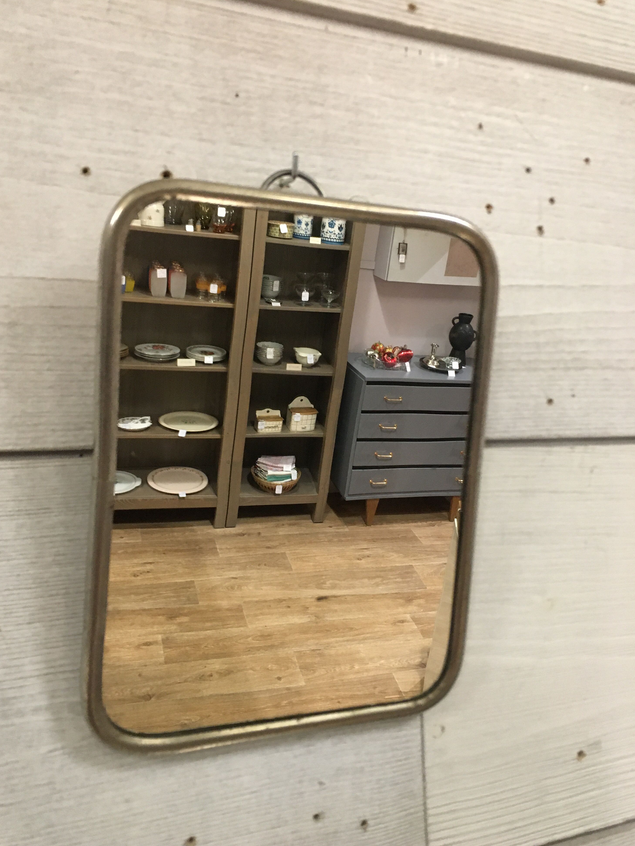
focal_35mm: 30
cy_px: 435
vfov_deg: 60.0
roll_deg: +1.4
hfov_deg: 46.8
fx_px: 734
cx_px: 312
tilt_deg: +2.8
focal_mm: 4.15
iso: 200
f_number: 2.2
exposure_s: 1/17
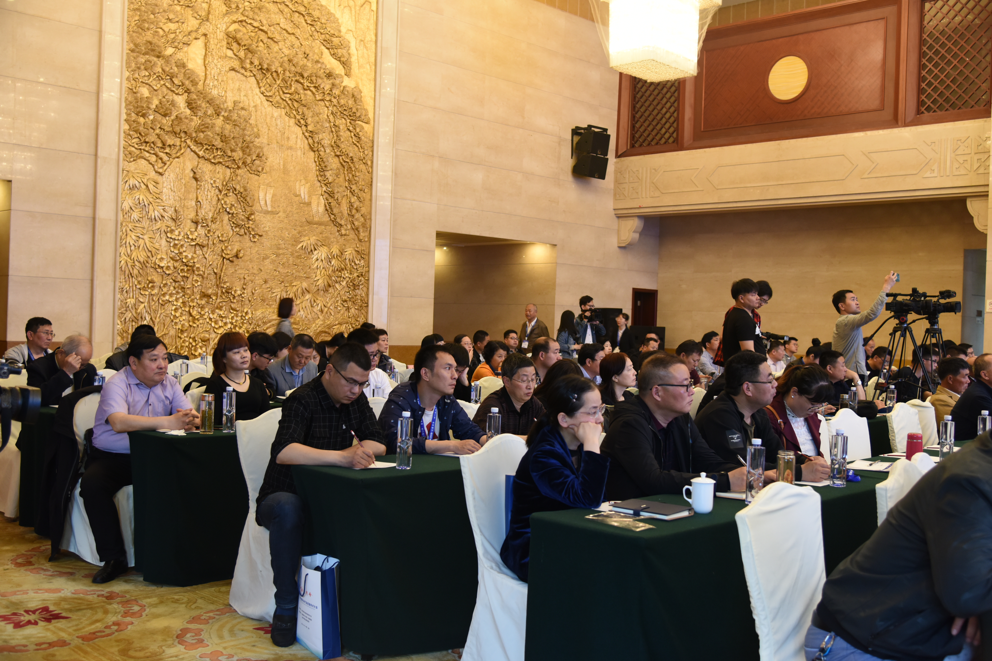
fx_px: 964
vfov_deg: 37.9
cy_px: 330
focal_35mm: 35
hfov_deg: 54.4
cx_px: 496
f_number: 4
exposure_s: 1/40
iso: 1000
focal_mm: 35
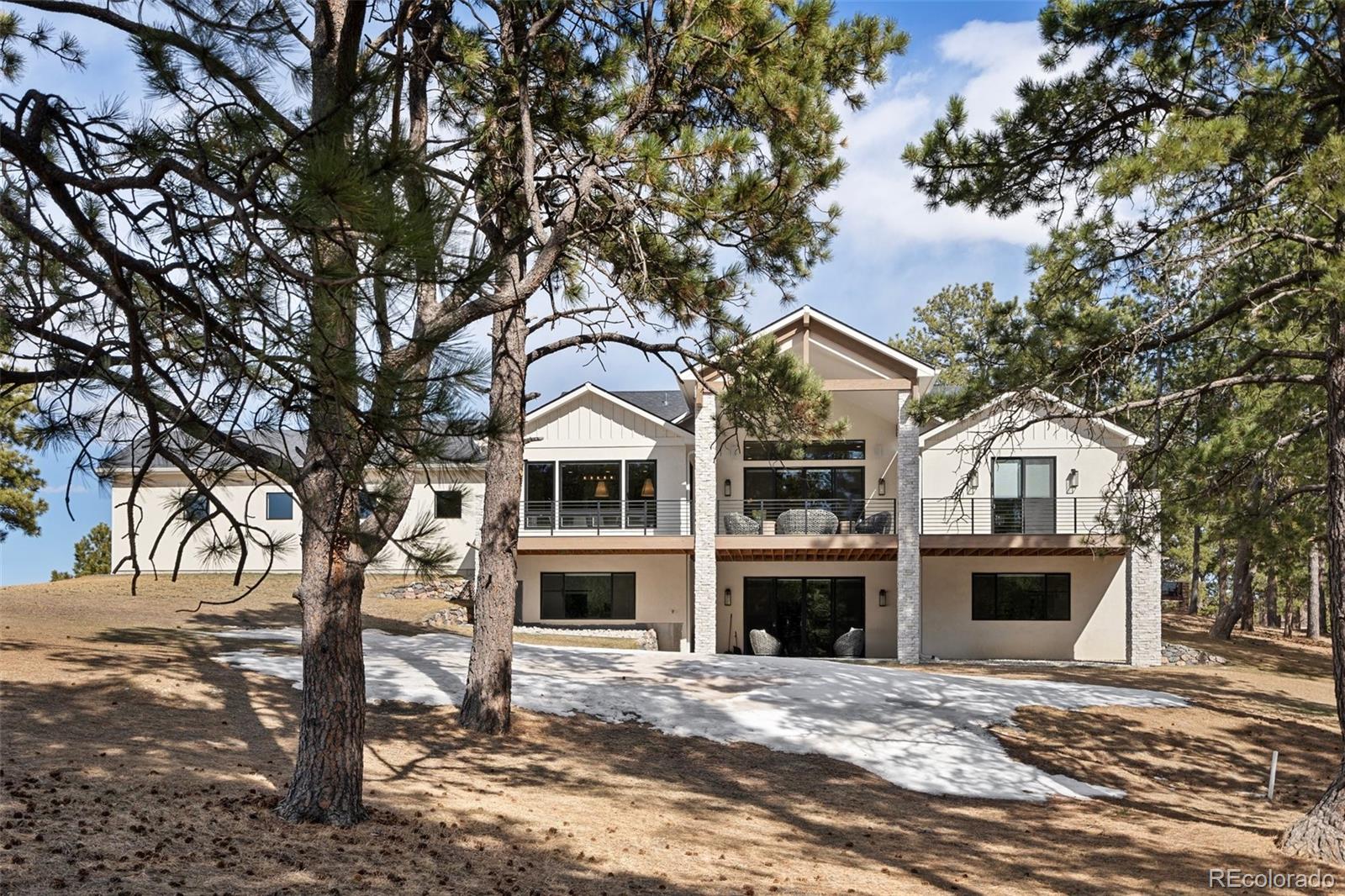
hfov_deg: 54.4
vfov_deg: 37.8
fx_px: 1307
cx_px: 672
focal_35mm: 35
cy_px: 448
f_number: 5.6
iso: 100
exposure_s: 1/200
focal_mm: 35
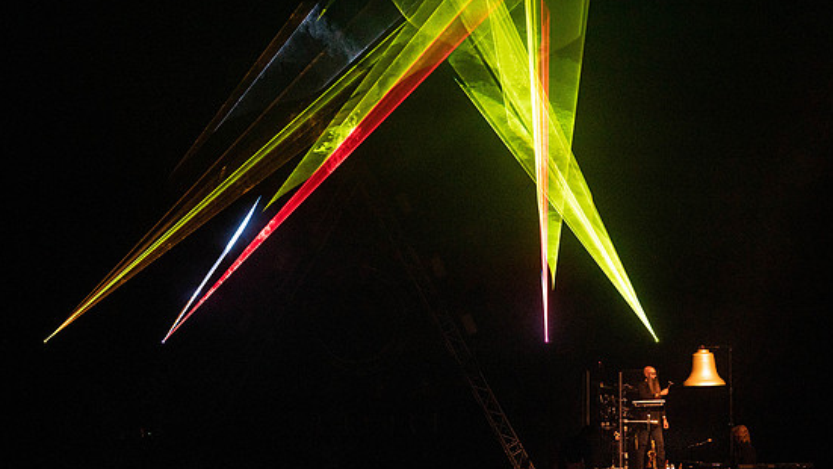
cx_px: 408
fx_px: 2143
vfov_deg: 12.5
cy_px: 222
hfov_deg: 22.0
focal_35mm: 97
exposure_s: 1/250
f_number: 5.6
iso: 6400
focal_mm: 88
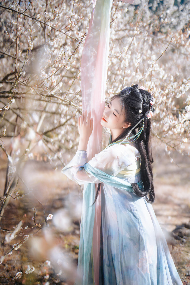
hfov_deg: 27.0
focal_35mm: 50
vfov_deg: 39.6
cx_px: 95
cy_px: 142
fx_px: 396
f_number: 1.2
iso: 100
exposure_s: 1/8000
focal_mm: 50
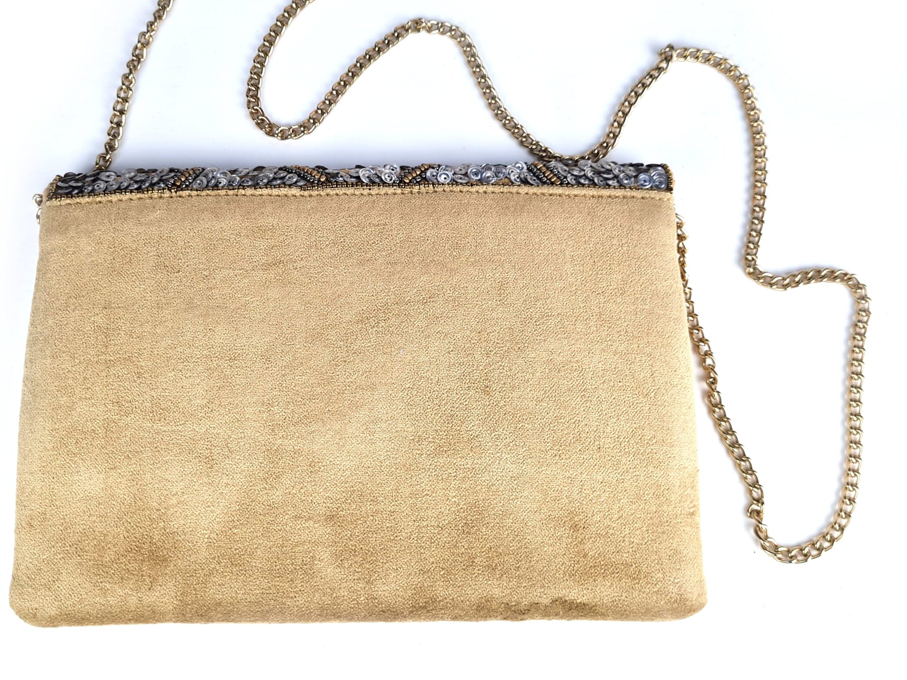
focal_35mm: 32
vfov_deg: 44.1
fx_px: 838
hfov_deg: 56.7
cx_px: 411
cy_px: 297
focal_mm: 5.4
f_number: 1.8
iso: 50
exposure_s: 1/202
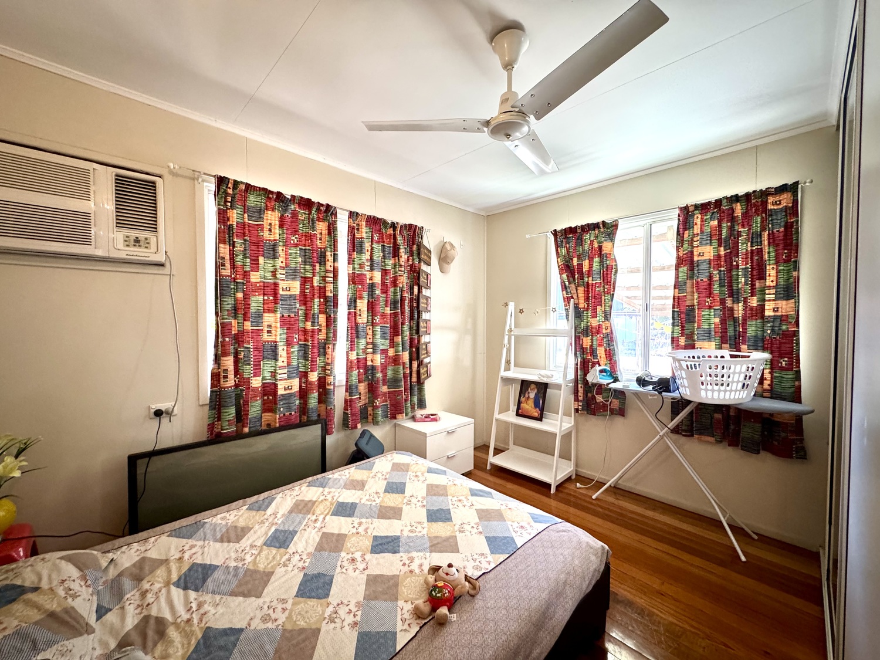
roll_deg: +0.0
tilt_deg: -1.6
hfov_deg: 102.1
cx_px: 440
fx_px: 356
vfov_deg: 85.7
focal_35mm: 14
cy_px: 330
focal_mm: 2.22
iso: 320
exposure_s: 1/100
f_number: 2.2
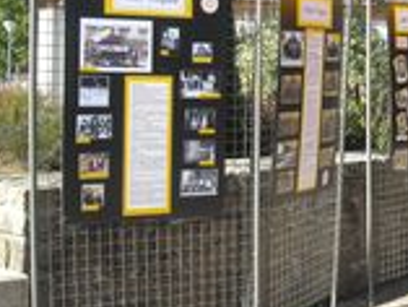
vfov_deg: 18.8
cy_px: 91
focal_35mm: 78
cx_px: 403
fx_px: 920
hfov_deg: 24.0
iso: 64
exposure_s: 1/353
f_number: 2.8
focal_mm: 5.7
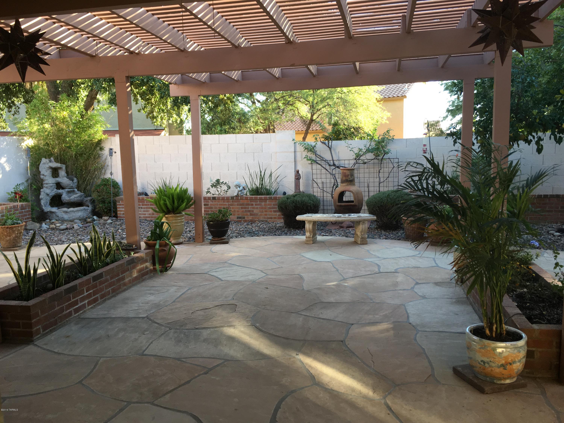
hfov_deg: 61.7
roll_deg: +1.6
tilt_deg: -7.3
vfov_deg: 48.2
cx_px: 282
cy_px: 212
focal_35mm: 29
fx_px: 472
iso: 40
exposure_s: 1/120
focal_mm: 4.15
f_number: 2.2
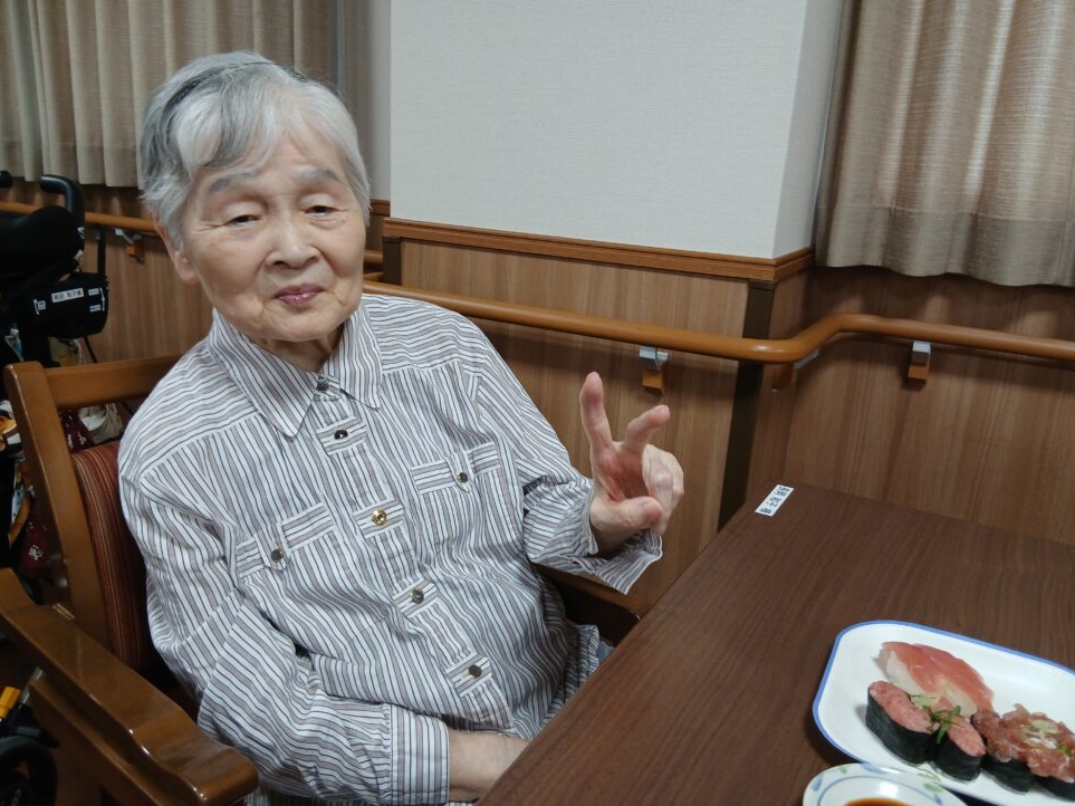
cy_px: 405
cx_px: 554
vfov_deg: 51.3
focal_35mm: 27
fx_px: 838
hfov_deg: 65.3
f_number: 1.8
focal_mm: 3.86
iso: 160
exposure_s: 1/50
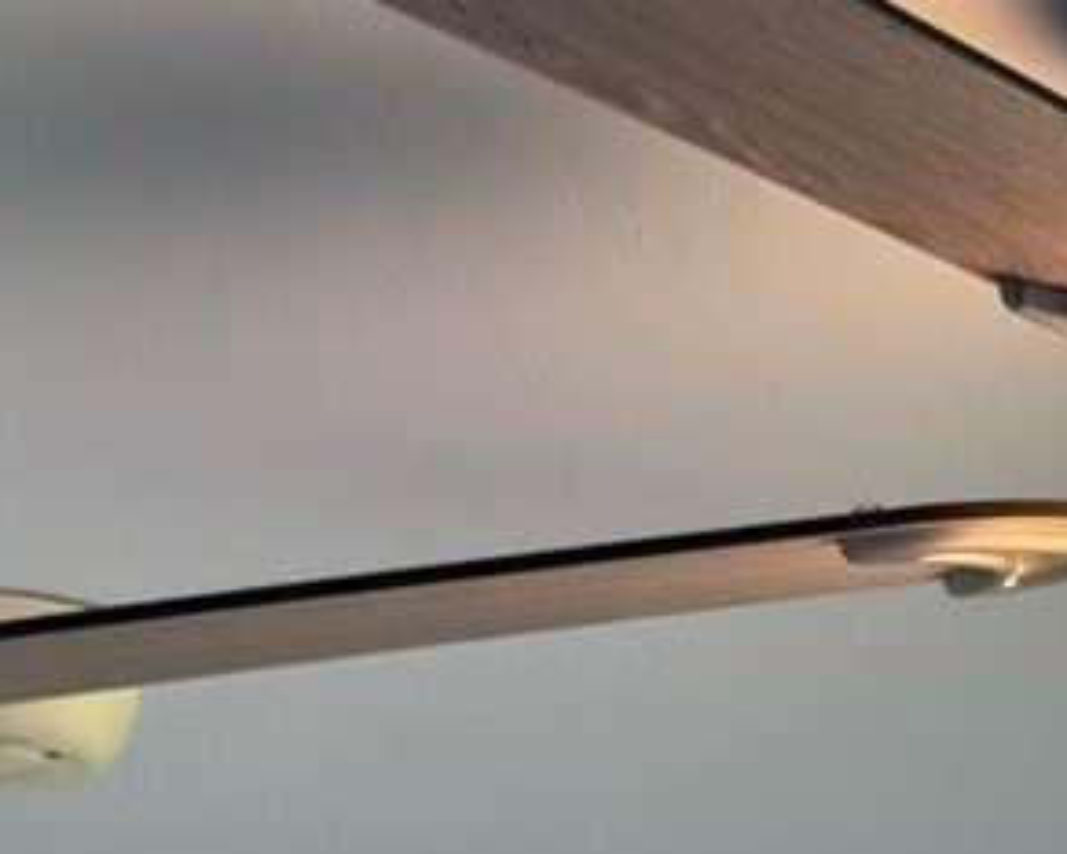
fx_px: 5212
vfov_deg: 9.3
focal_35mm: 165
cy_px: 704
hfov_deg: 11.4
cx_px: 1434
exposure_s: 1/60
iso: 64
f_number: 1.78
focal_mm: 6.76
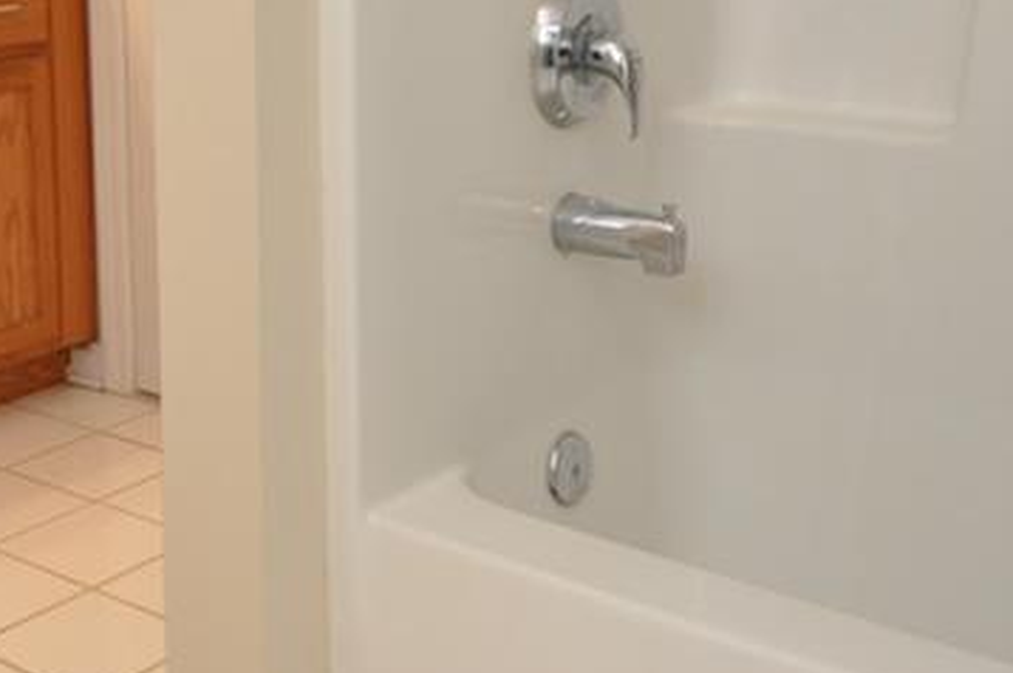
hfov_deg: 32.6
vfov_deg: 22.4
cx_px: 209
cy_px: 180
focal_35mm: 60
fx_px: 1687
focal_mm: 14
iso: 640
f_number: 4
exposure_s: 1/60
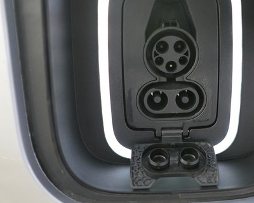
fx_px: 293
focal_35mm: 39
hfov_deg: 46.0
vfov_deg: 38.0
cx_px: 171
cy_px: 78
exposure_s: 1/320
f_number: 2.8
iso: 4000
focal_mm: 26
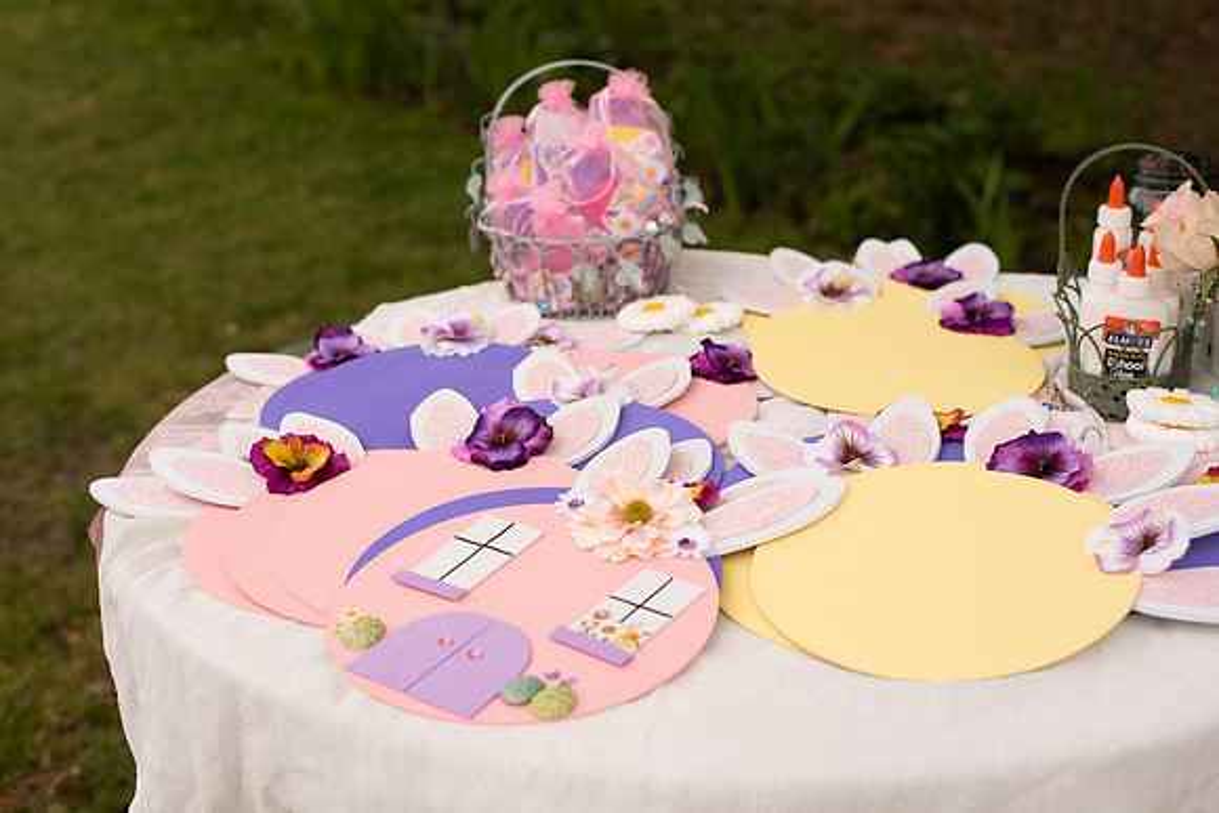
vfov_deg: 27.0
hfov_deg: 39.6
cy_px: 406
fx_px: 1693
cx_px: 610
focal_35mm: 50
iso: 100
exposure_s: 1/400
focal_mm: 50
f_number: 3.5
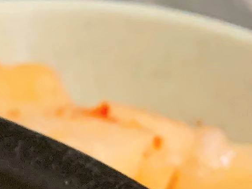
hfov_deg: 9.4
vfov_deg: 6.9
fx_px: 1332
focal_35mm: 183
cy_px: 654
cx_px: -384
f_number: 1.8
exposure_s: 1/60
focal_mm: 4.25
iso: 320
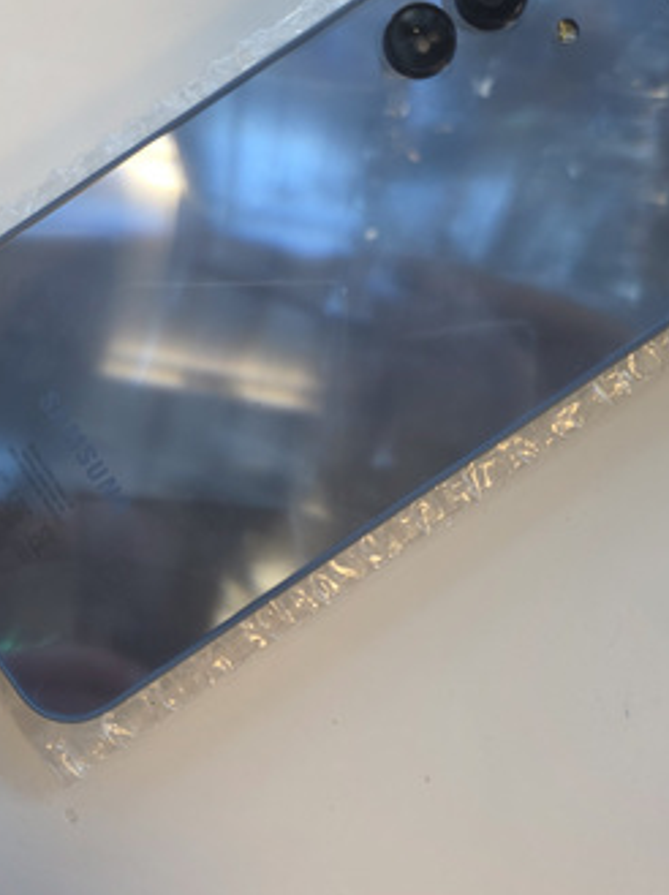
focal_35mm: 35
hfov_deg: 40.6
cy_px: 367
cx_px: 314
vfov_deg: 52.4
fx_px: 904
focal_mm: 6.3
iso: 200
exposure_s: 1/100
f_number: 1.7
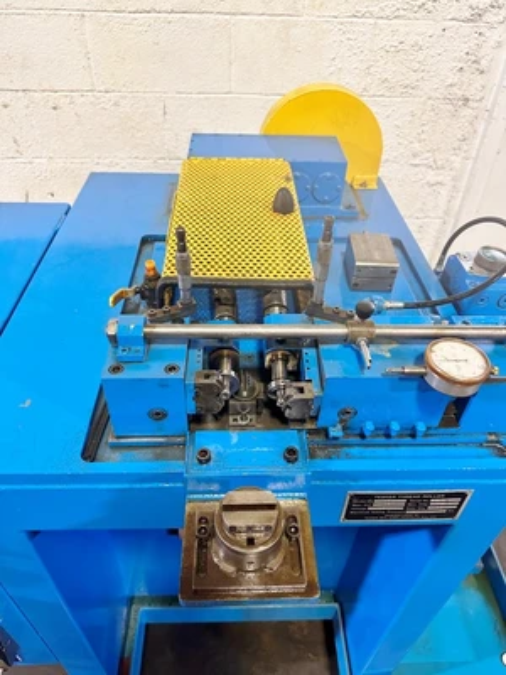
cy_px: 338
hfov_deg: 56.8
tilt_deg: -41.0
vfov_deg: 71.6
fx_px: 468
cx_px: 253
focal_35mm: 24
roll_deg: -1.9
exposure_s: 1/60
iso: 400
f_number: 1.78
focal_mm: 6.86
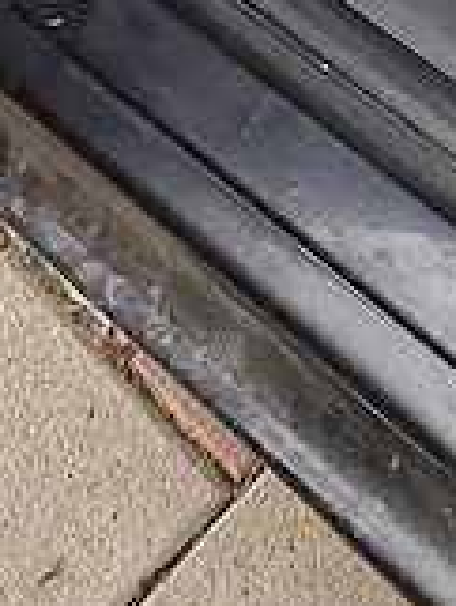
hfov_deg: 11.5
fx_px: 2000
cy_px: -787
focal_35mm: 114
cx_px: 946
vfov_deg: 13.4
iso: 250
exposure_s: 1/50
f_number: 1.8
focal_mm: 5.54
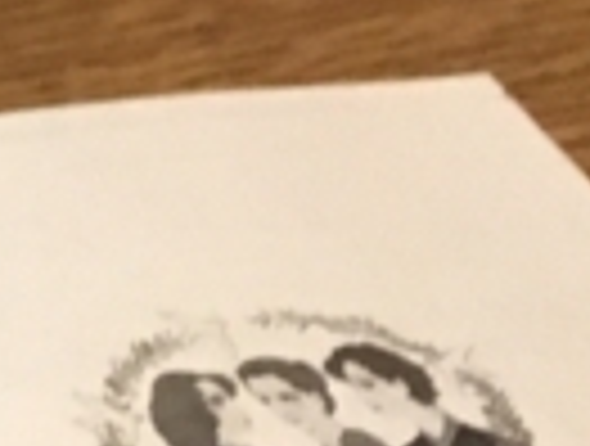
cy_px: -410
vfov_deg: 6.4
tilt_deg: -30.8
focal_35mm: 226
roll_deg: -6.6
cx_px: -1675
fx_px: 3863
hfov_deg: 6.9
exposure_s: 1/15
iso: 250
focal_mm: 4.15
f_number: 2.2
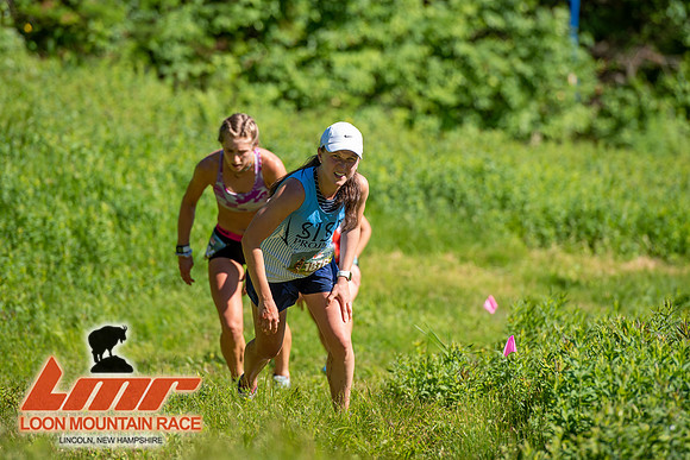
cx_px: 345
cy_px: 175
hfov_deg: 8.3
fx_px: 4748
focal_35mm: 248
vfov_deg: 5.6
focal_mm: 200
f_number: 3.5
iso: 100
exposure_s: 1/640
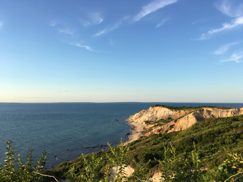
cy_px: 91
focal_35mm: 29
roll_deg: -0.2
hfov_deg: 61.7
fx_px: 204
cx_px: 122
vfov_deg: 48.2
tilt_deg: +3.4
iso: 25
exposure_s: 1/827
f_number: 2.2
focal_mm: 4.15
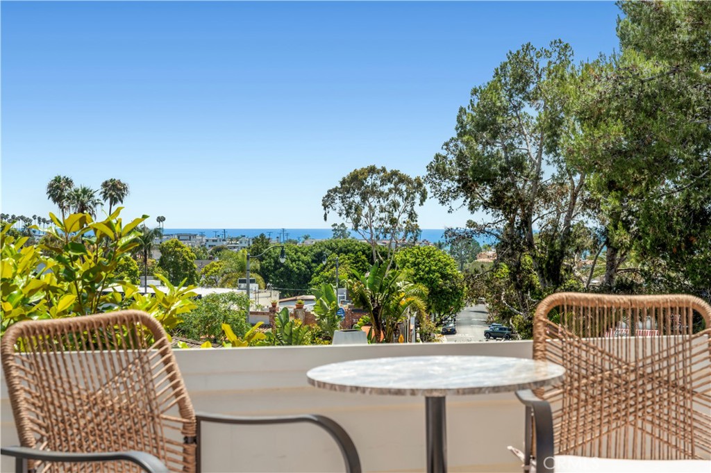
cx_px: 356
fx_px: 1302
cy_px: 236
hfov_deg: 30.5
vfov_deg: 20.6
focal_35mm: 66
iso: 100
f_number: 10
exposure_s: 1/60
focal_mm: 66
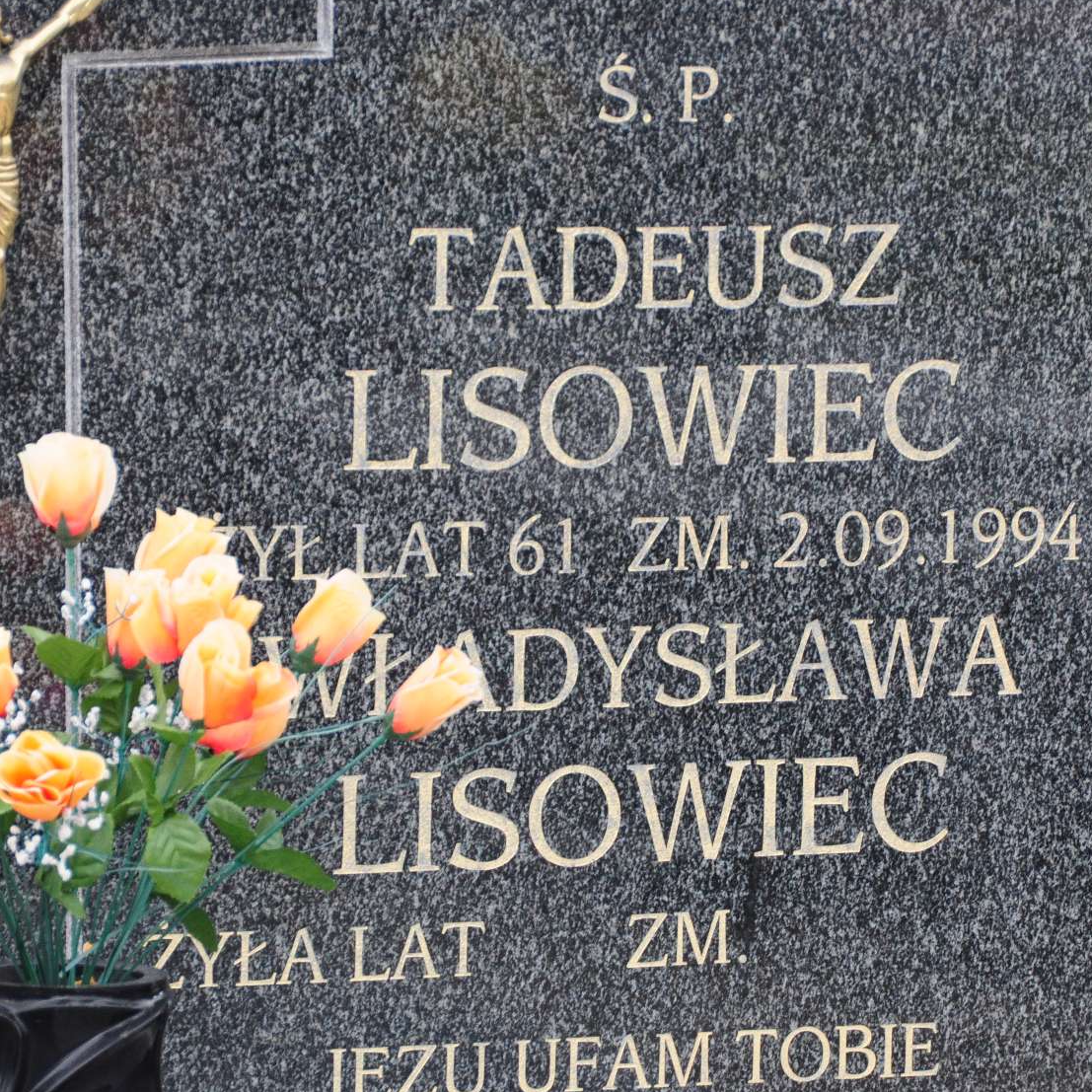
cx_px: 678
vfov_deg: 6.8
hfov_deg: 6.8
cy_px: 535
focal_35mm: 259
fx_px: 9237
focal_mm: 105
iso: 640
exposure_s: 1/160
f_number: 7.1
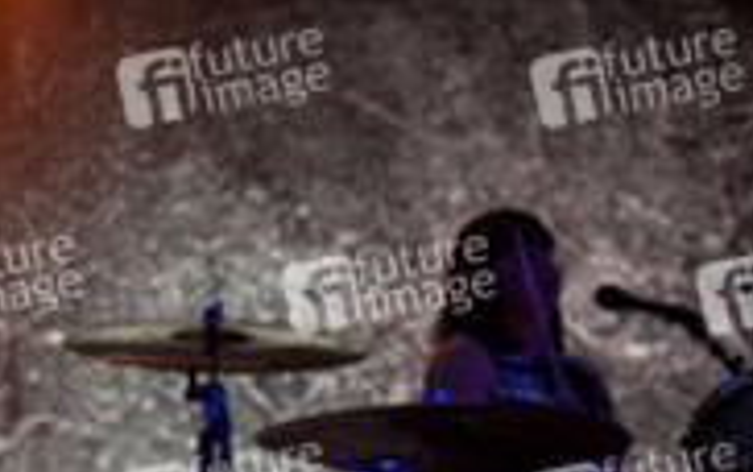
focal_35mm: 88
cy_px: 182
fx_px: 1807
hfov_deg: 21.9
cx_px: -137
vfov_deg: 14.9
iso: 1000
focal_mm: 35
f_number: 2.8
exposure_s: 1/640
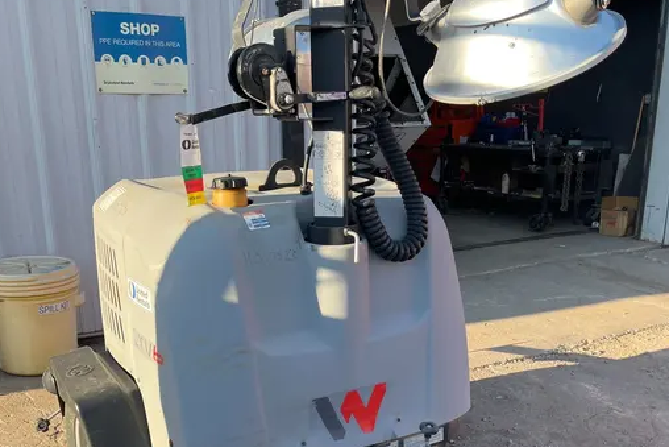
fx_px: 725
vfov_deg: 33.5
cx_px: 316
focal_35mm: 39
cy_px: 337
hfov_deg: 49.5
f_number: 1.6
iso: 50
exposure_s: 1/732
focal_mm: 5.1
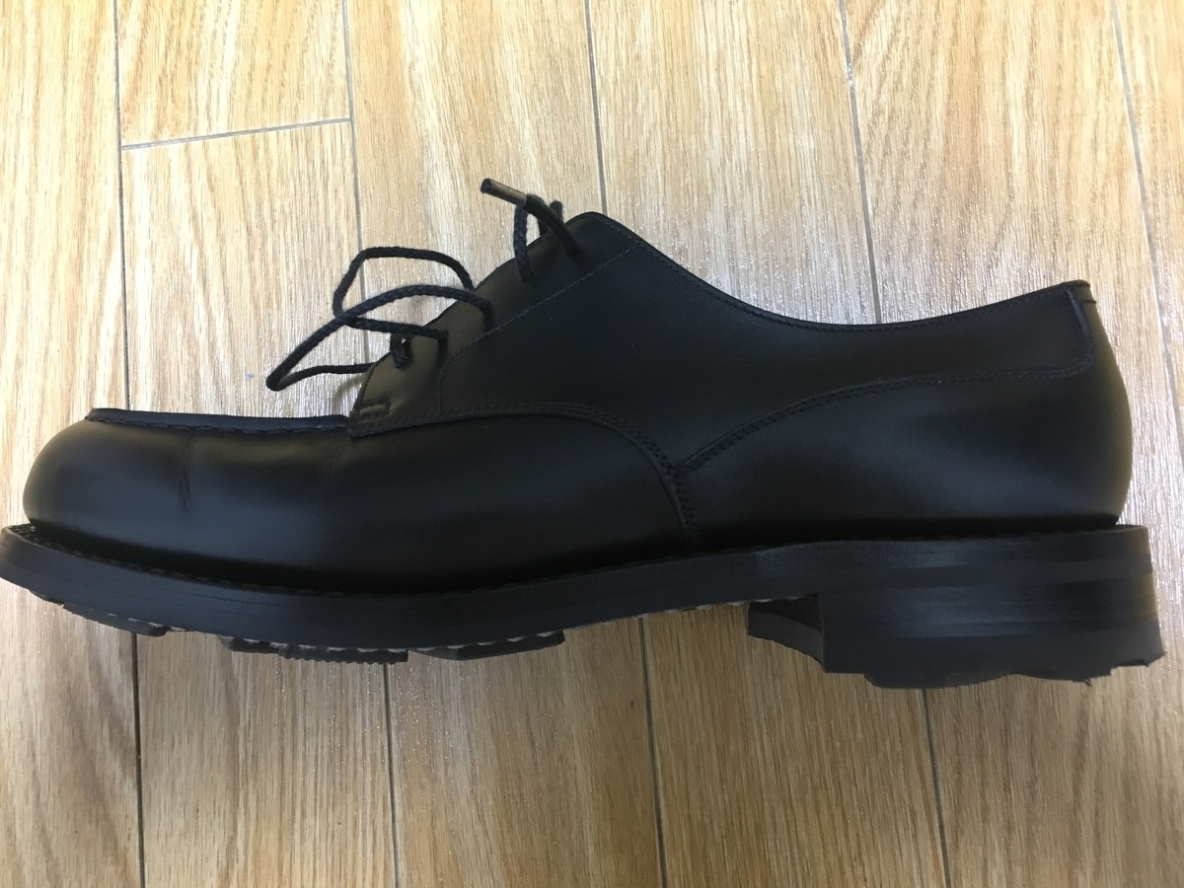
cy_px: 444
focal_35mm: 29
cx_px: 592
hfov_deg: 61.7
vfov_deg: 48.2
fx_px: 992
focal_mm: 4.15
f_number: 2.2
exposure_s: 1/17
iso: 200
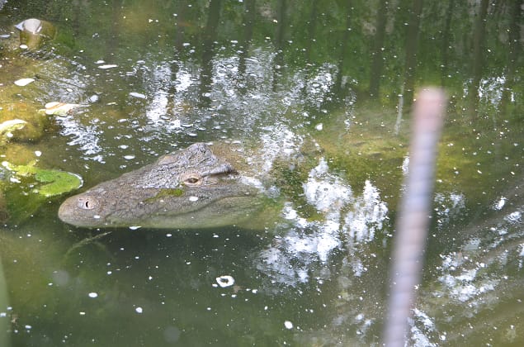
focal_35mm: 105
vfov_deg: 13.0
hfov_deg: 19.5
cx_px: 262
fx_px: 1525
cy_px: 174
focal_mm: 70
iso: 800
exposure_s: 1/100
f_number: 5.3
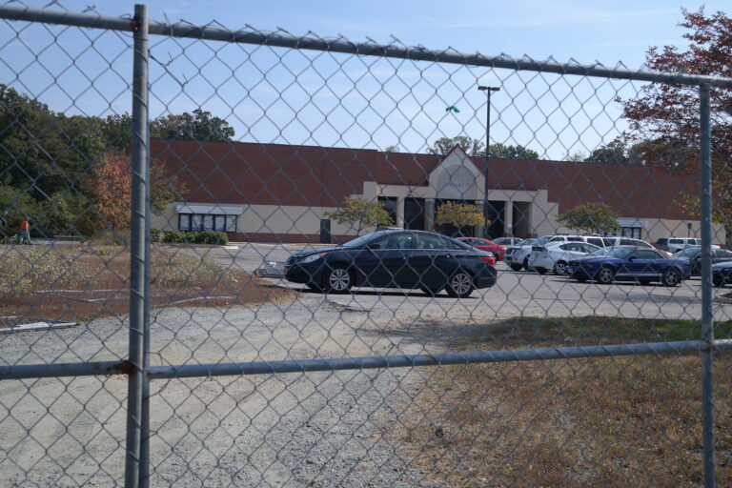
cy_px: 244
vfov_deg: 31.2
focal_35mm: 43
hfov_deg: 45.4
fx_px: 874
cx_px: 366
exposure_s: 1/250
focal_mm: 28
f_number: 7.1
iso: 100
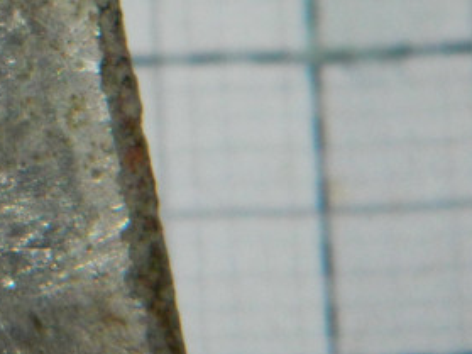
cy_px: -95
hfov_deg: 6.1
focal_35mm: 321
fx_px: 4375
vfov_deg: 4.6
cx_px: -312
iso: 200
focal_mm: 15.1
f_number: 11.9
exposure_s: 1/50
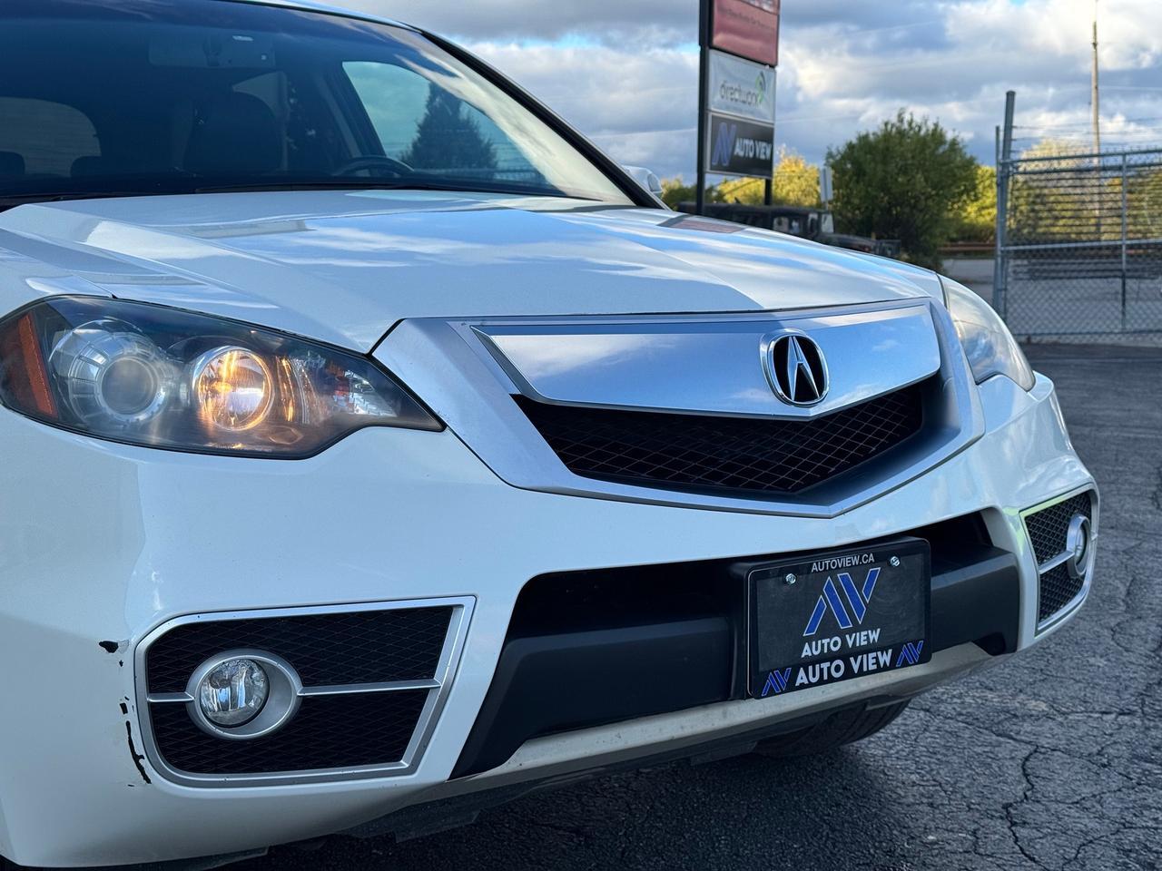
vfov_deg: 30.3
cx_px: 581
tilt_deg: -6.8
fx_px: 1611
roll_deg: +0.1
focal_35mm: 48
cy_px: 436
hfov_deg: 39.7
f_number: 1.78
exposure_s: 1/1770
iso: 64
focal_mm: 6.76
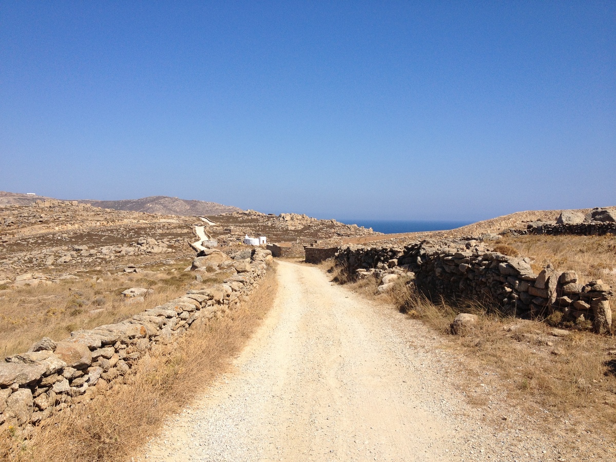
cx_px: 308
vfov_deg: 40.7
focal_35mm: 35
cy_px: 231
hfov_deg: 52.6
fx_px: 623
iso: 50
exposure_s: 1/2404
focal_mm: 4.28
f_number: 2.4
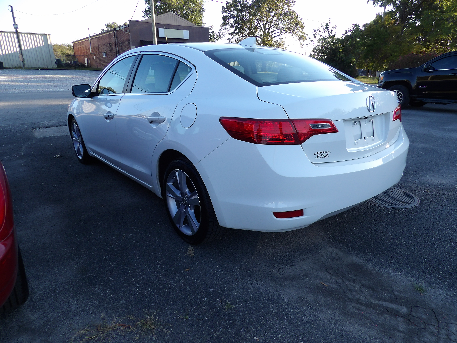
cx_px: 228
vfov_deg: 56.8
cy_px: 172
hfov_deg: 71.6
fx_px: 317
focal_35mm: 24
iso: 100
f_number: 3.2
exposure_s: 1/233
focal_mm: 4.3
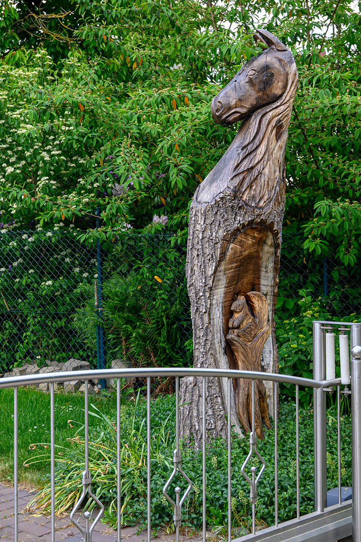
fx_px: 947
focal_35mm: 63
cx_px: 180
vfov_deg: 31.9
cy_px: 271
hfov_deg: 21.6
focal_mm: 42
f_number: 7.1
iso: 200
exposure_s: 1/160
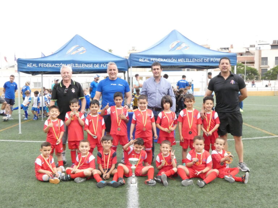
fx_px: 329
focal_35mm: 41
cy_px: 104
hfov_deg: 45.8
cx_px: 139
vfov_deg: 35.1
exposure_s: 1/800
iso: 1600
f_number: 5.6
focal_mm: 7.3
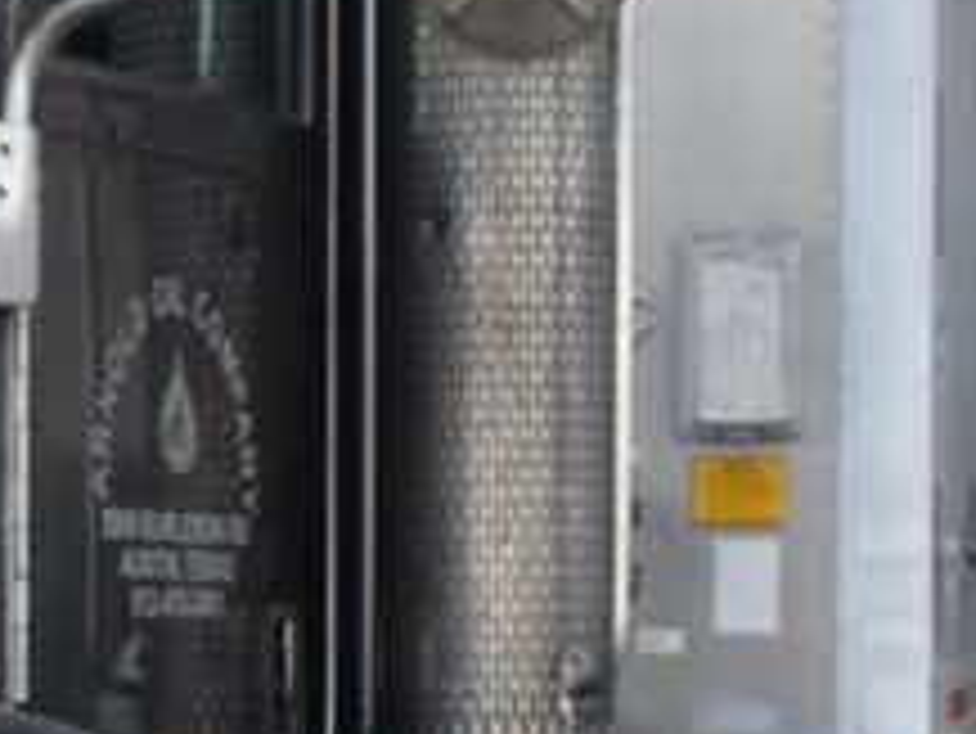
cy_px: 1038
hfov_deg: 12.0
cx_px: -495
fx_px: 4408
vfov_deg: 9.3
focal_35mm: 156
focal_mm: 23
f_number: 5.6
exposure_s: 1/100
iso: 400
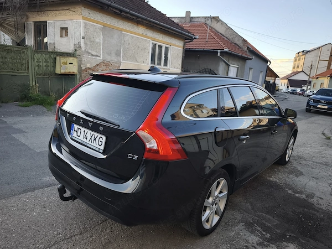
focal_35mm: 23
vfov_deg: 58.9
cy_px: 124
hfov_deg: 73.9
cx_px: 166
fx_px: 221
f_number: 1.6
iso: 50
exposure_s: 1/274
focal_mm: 6.57
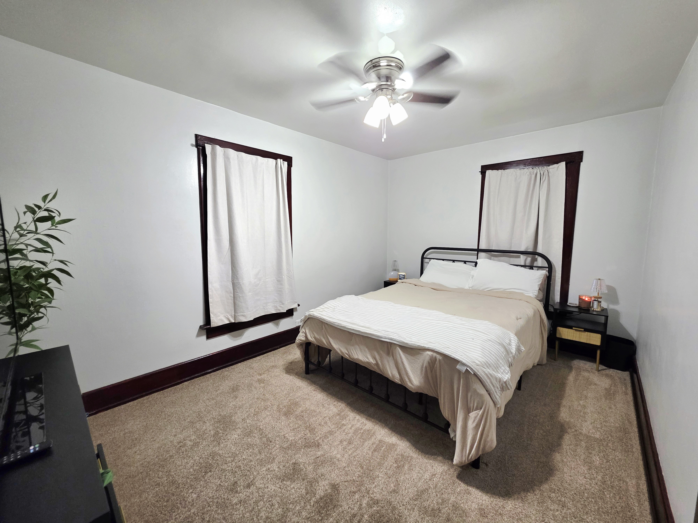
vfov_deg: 89.9
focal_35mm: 13
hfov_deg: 106.2
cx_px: 349
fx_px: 262
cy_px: 262
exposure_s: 1/60.2
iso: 250
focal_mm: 2.2
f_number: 1.9
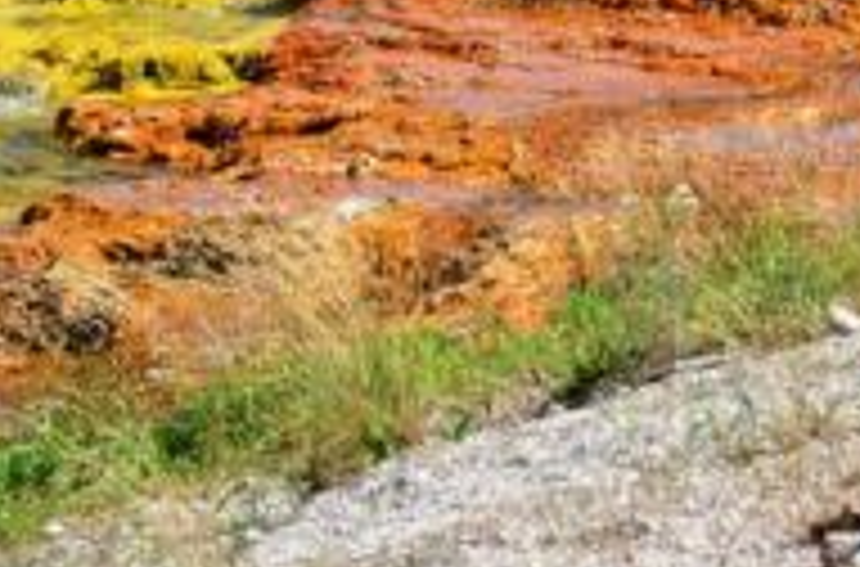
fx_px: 11374
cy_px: -47
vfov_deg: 2.9
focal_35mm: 478
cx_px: 567
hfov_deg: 4.3
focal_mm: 95
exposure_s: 1/800
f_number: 7.1
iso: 200
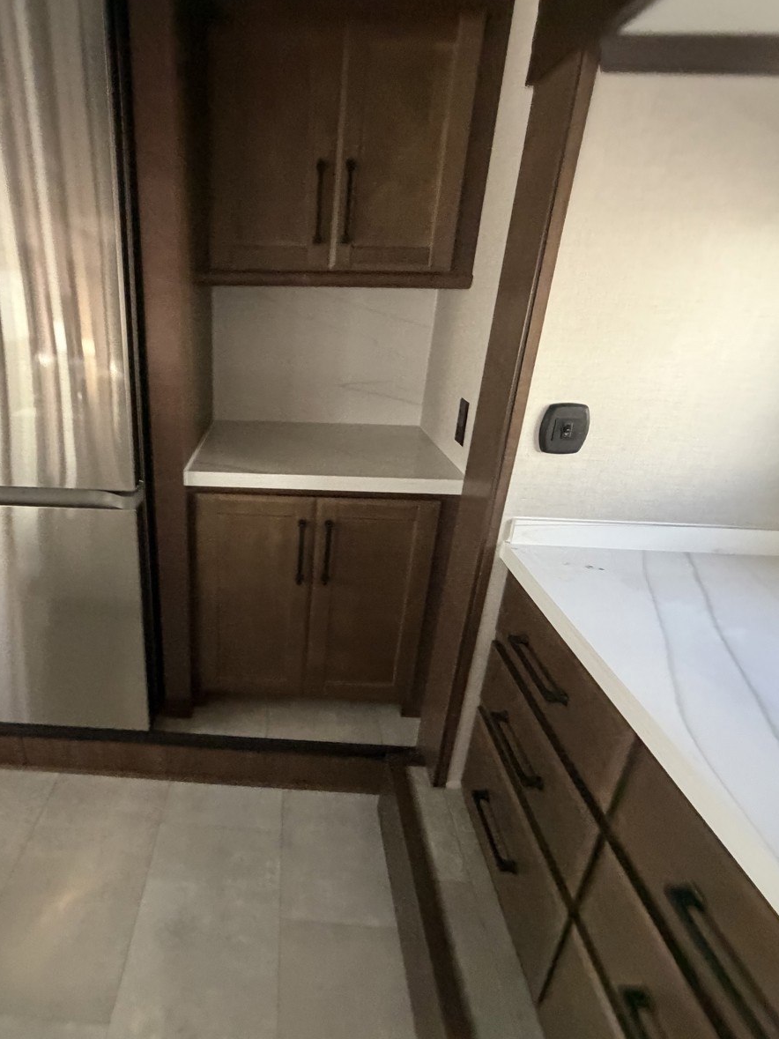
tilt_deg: -27.9
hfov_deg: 66.5
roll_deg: -0.7
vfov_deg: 84.7
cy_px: 524
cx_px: 250
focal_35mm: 19
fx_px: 570
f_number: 2.2
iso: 640
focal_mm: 2.22
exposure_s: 1/60
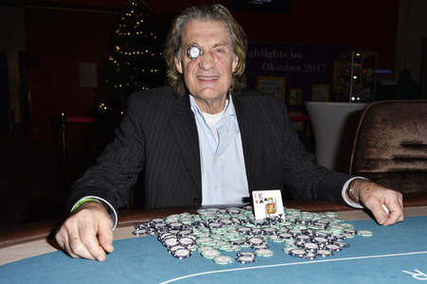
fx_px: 450
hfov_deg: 50.7
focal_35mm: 38
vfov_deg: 35.0
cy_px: 142
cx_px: 214
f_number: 6.3
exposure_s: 1/200
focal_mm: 38
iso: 320
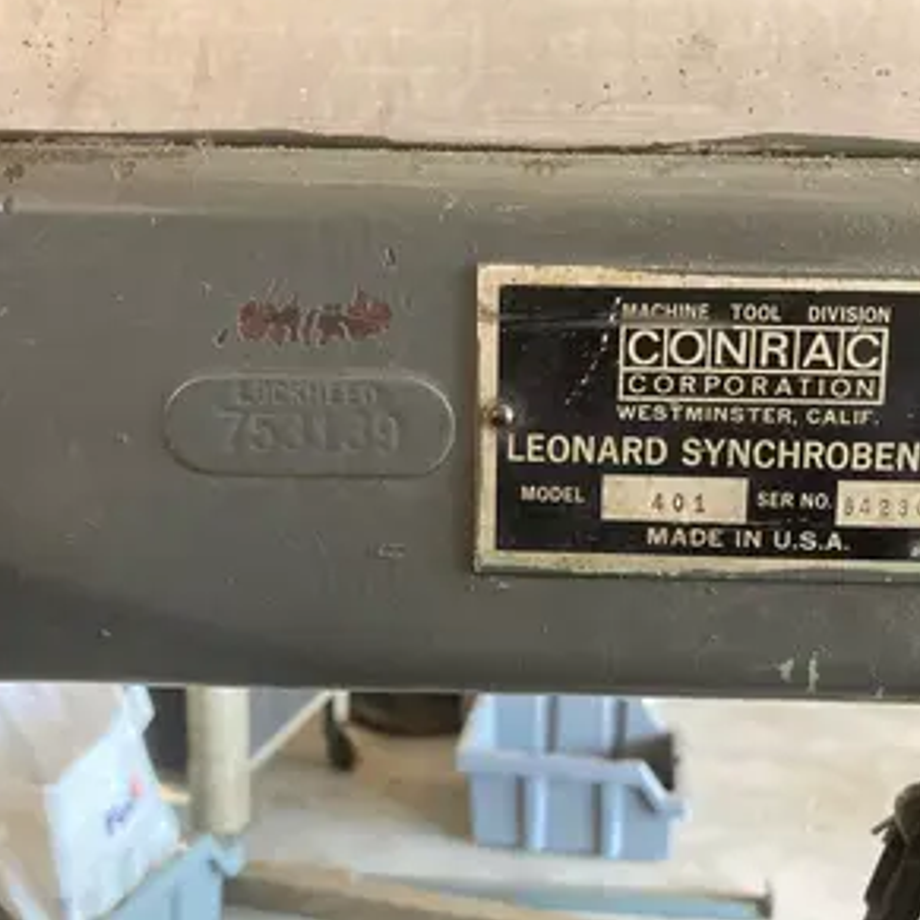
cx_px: 515
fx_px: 1022
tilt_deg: -10.4
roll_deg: -0.7
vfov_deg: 48.4
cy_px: 449
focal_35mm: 34
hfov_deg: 48.3
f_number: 1.8
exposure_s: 1/40
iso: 320
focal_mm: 3.99
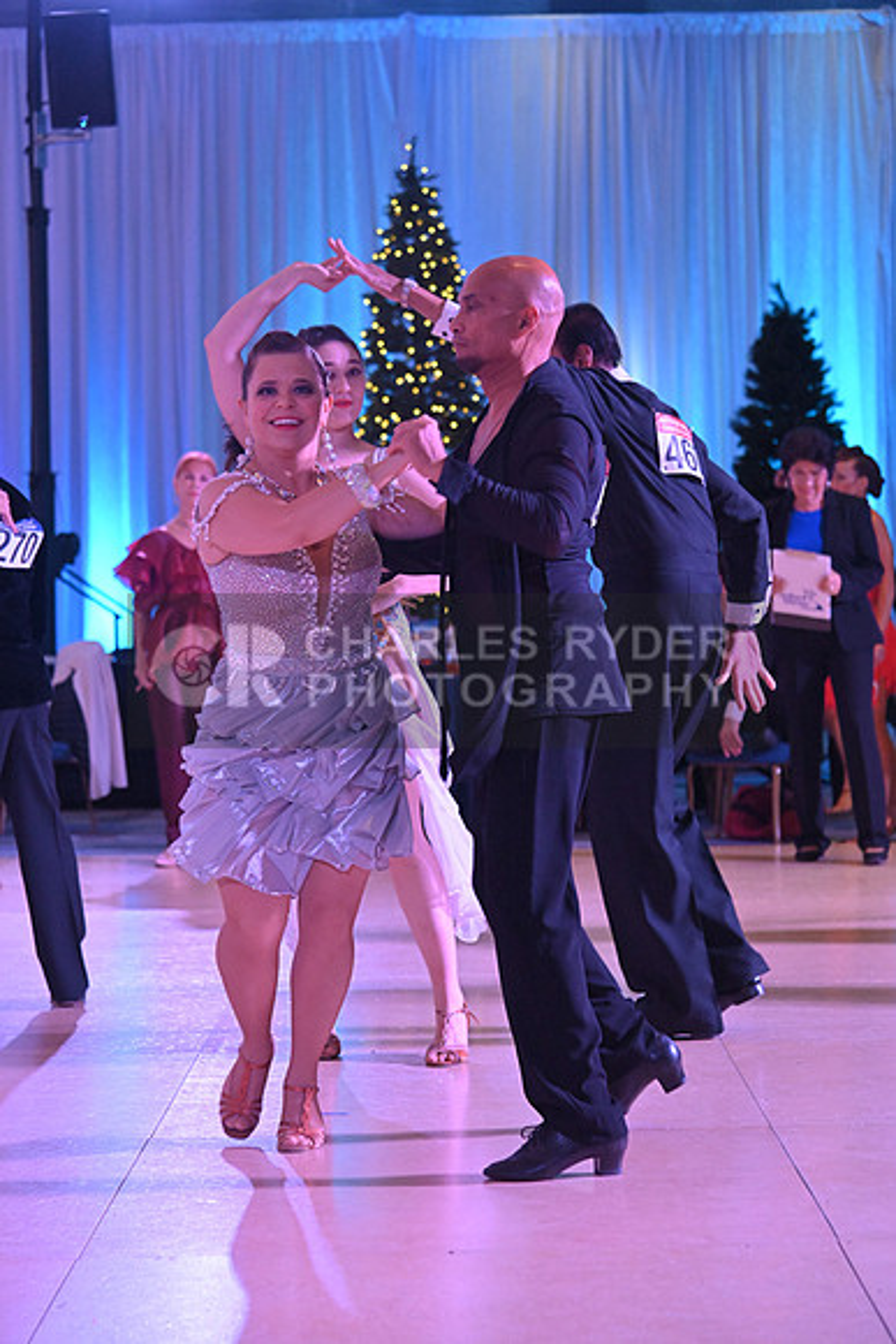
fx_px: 3209
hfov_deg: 15.9
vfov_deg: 23.6
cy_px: 672
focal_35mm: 86
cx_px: 448
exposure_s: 1/320
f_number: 5
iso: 5600
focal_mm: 86
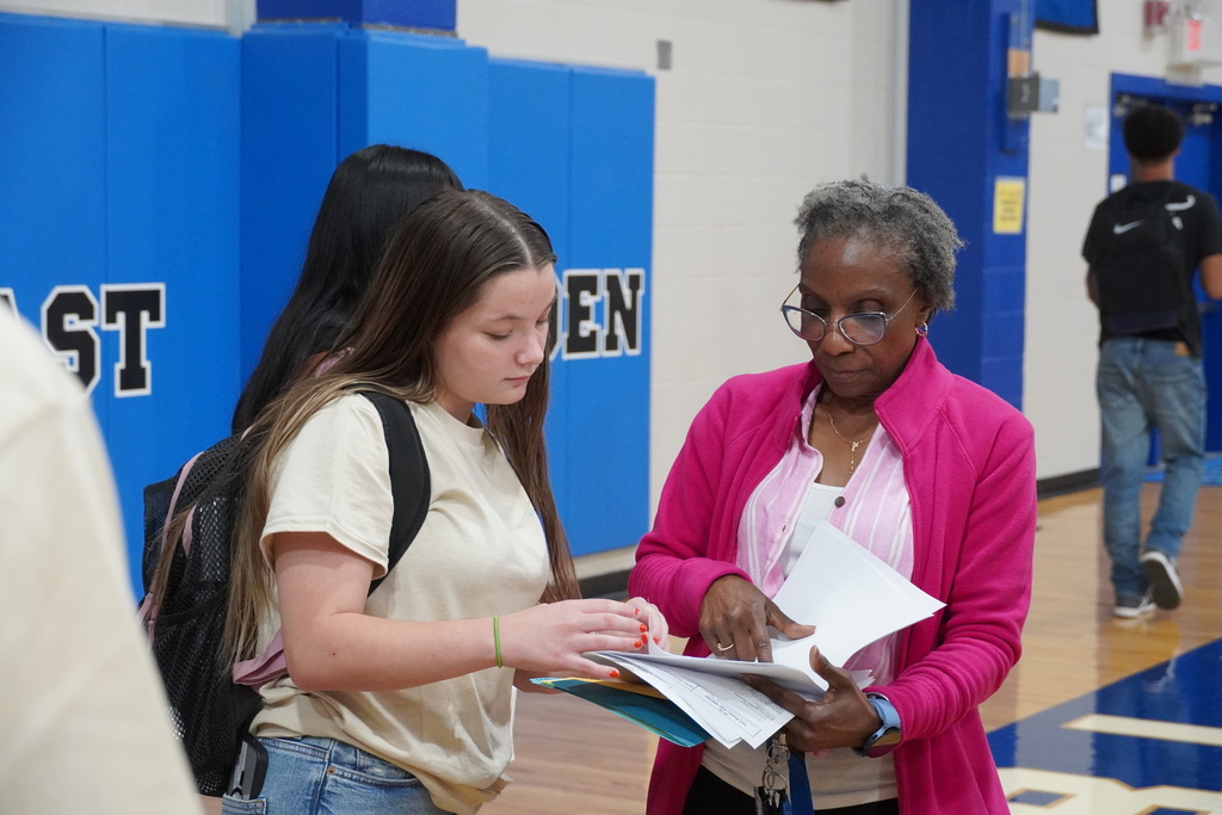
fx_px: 2597
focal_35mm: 76
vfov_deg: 17.8
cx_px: 611
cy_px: 408
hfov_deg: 26.5
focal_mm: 51
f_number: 5
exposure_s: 1/160
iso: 4000
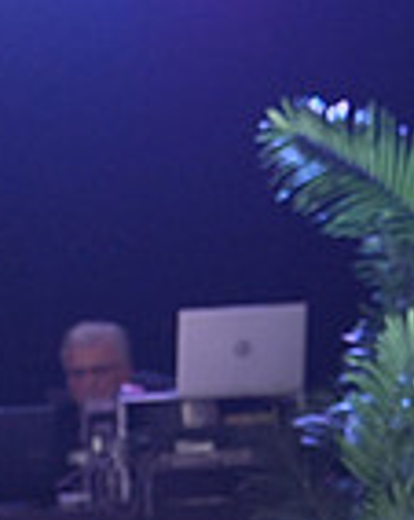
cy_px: 551
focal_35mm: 454
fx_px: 6976
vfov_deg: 4.3
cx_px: -546
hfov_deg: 3.4
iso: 1000
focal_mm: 79
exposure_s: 1/500
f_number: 2
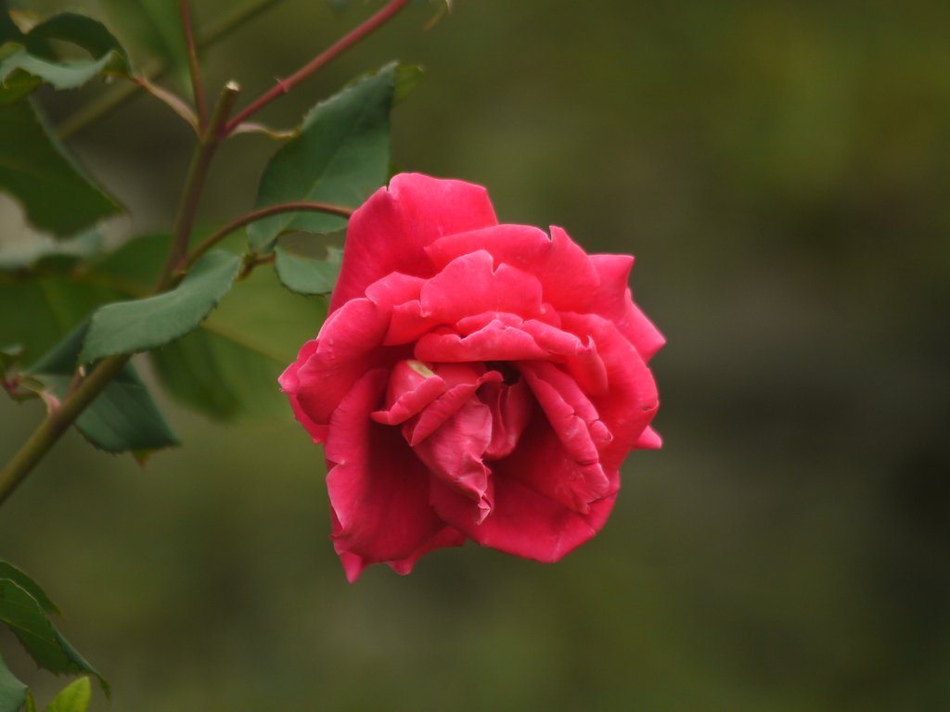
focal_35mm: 600
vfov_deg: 2.5
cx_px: 475
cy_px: 356
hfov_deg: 3.3
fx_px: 16466
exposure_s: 1/400
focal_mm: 300
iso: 320
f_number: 5.6
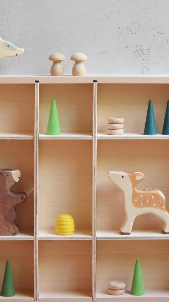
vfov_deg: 18.4
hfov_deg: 10.5
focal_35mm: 115
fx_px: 918
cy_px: 61
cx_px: 80
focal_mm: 35
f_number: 2
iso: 100
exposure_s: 1/100
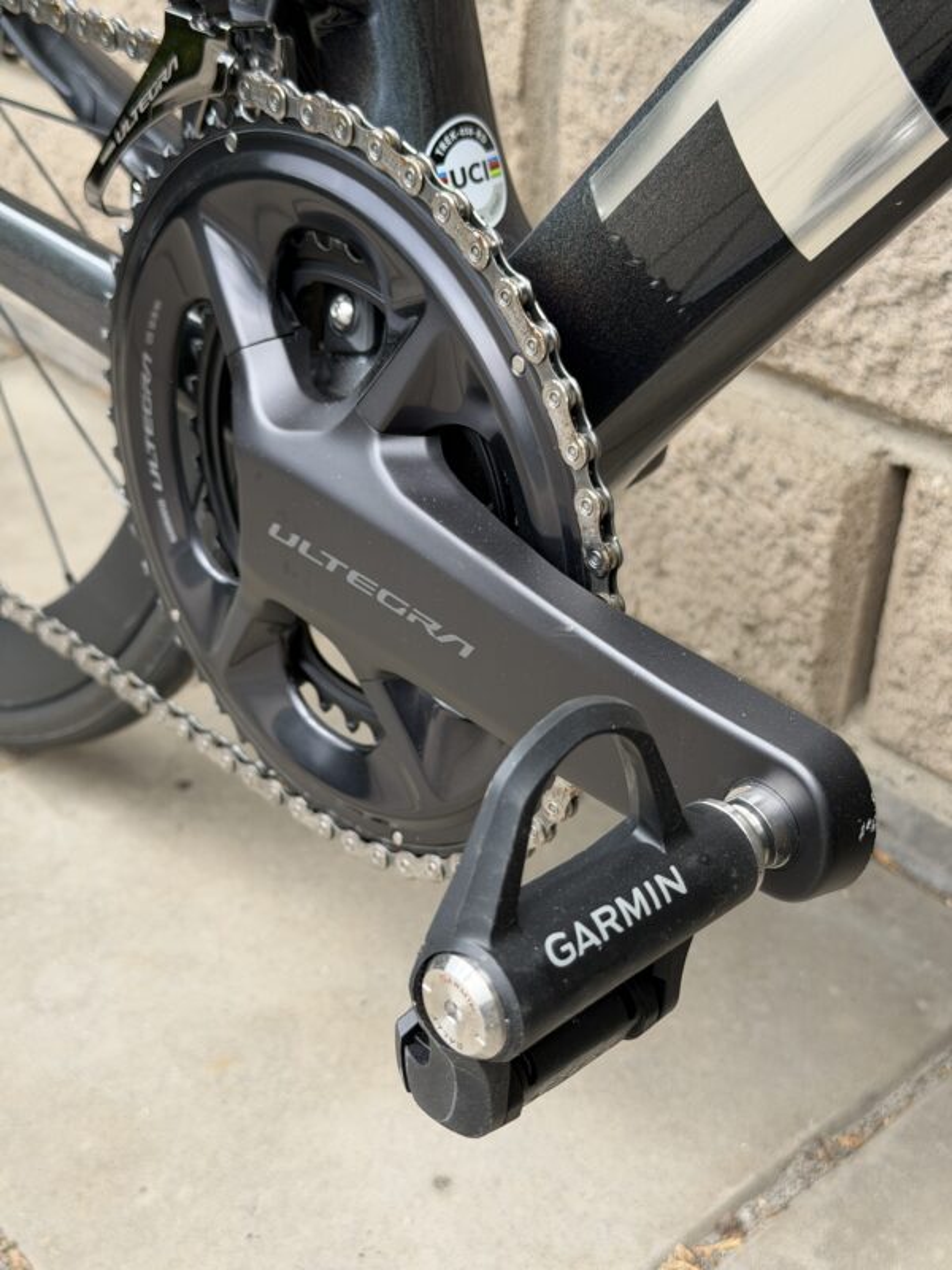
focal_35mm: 48
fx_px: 1760
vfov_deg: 39.7
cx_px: 476
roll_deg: -1.6
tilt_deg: -31.9
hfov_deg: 30.3
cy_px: 635
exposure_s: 1/606
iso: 80
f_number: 1.78
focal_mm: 6.76
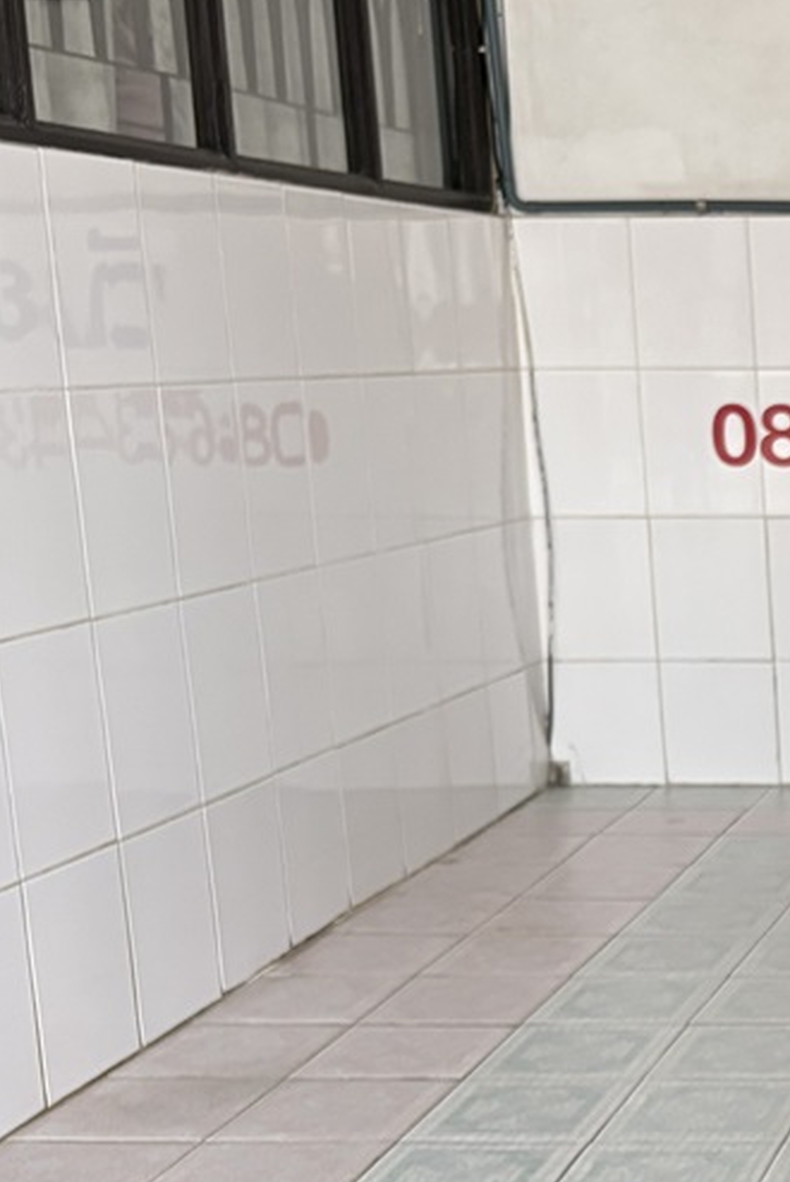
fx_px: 2301
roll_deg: +0.7
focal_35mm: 70
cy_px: 825
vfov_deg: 28.6
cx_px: 1295
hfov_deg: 17.0
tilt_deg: -13.2
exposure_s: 1/60
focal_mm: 5.96
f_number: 1.6
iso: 250
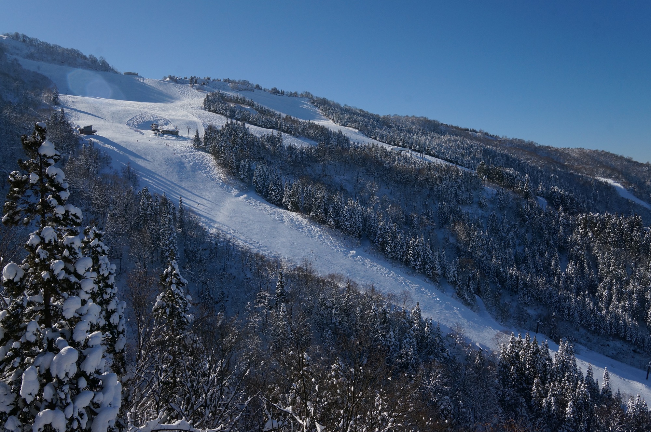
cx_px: 326
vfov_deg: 45.6
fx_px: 515
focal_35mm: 28
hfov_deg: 64.6
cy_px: 216
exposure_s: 1/1000
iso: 400
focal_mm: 19
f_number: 13
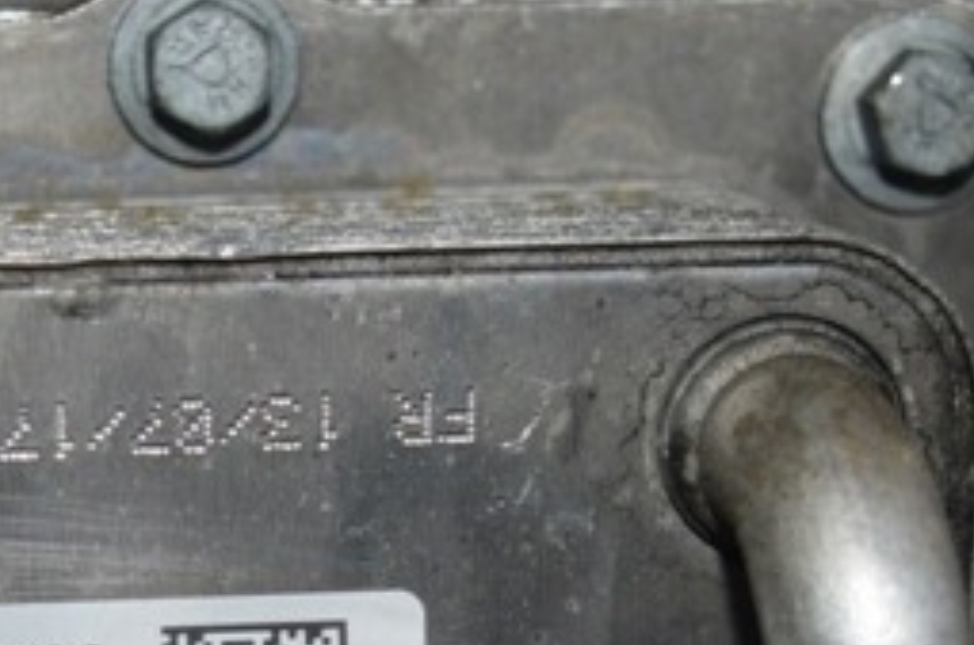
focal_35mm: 128
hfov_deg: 15.8
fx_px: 3457
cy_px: 803
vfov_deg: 10.5
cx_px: 76
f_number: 4.5
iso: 1100
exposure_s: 1/15
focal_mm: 34
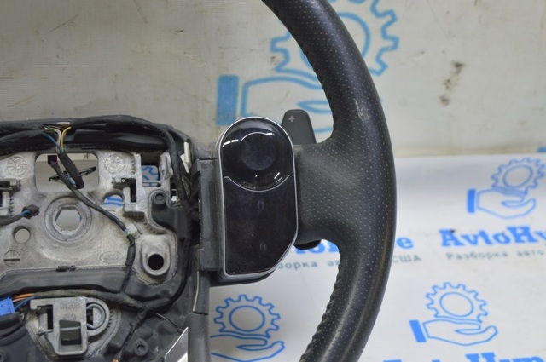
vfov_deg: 23.7
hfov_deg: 35.1
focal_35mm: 57
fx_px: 863
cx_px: 273
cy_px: 181
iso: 400
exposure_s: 1/20
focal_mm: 38
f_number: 5.6
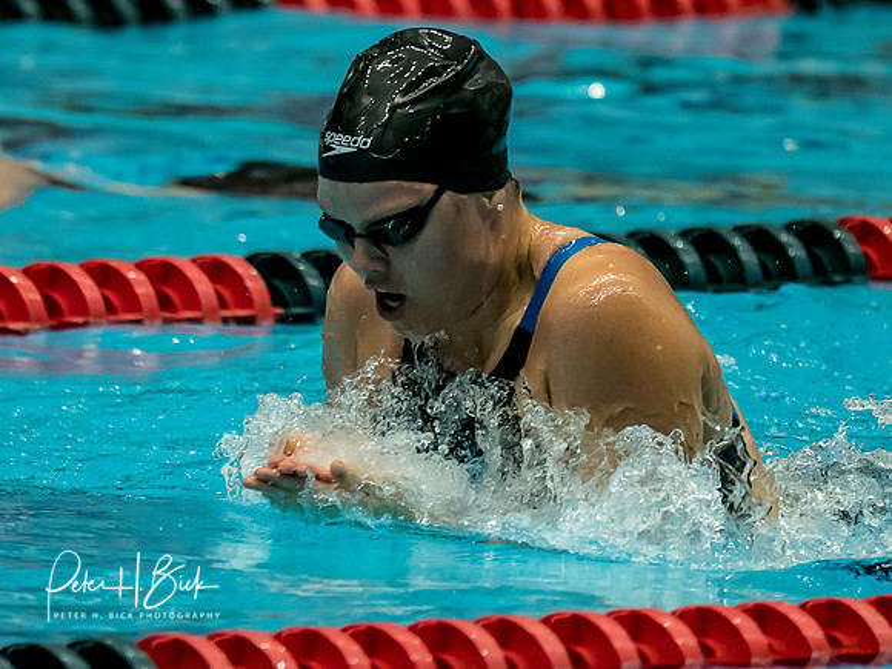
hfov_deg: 2.6
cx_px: 436
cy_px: 355
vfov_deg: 1.9
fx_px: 19800
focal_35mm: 768
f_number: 2.8
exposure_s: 1/1000
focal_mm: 200
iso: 2500
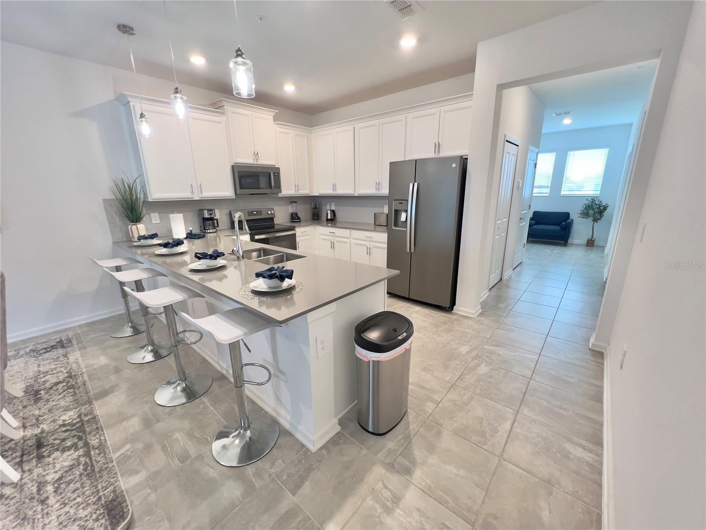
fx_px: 265
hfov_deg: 106.2
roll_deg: +0.6
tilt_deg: -15.4
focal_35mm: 13
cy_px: 265
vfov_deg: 89.9
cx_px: 353
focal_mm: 1.57
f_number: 1.8
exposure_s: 1/60
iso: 160
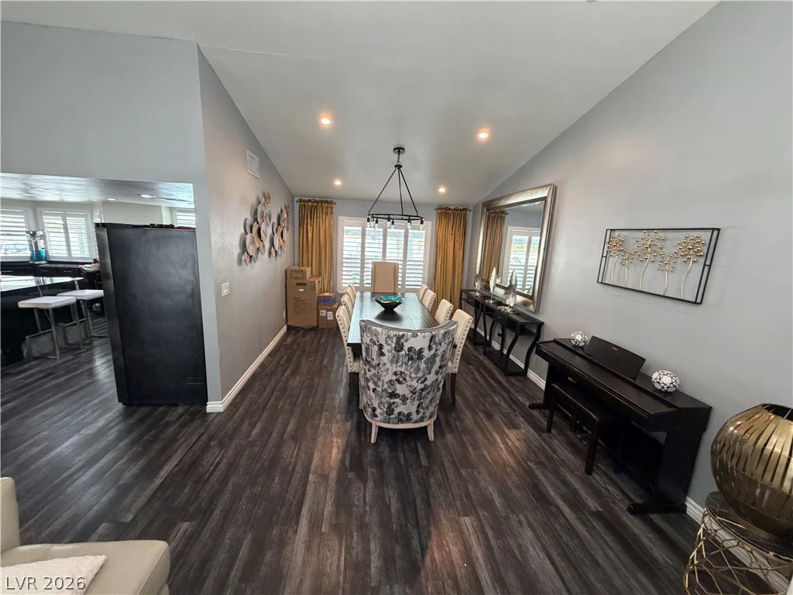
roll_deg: -3.1
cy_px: 298
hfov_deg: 102.1
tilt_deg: -10.7
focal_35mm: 14
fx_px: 321
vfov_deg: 85.7
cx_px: 396
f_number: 2.2
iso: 250
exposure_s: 1/60
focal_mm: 2.22
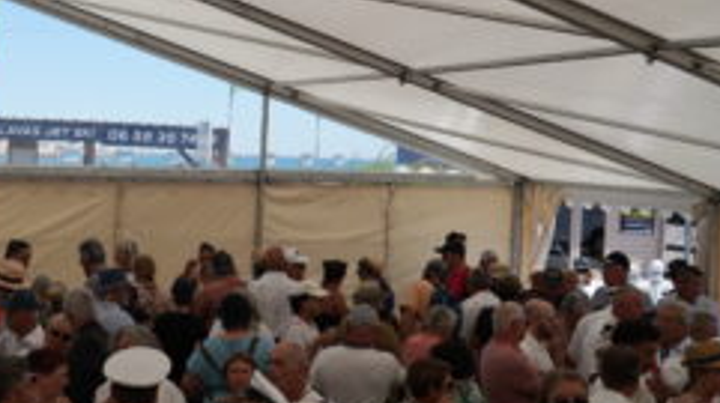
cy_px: 175
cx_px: 131
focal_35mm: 61
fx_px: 1163
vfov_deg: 19.7
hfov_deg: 33.3
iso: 100
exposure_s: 1/400
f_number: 6.3
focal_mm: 35
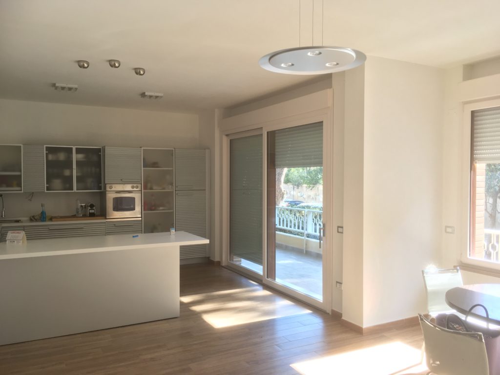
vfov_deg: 48.2
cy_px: 188
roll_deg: -1.1
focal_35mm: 29
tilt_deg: -2.2
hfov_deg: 61.7
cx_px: 250
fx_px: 419
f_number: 2.2
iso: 32
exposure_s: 1/50
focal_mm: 4.15
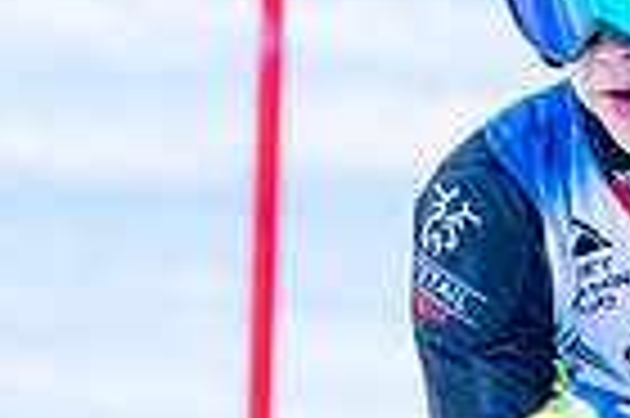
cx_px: 1187
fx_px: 46338
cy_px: 99
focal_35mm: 2651
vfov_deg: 0.5
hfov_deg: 0.8
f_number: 8
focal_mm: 560
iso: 2000
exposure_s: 1/2000
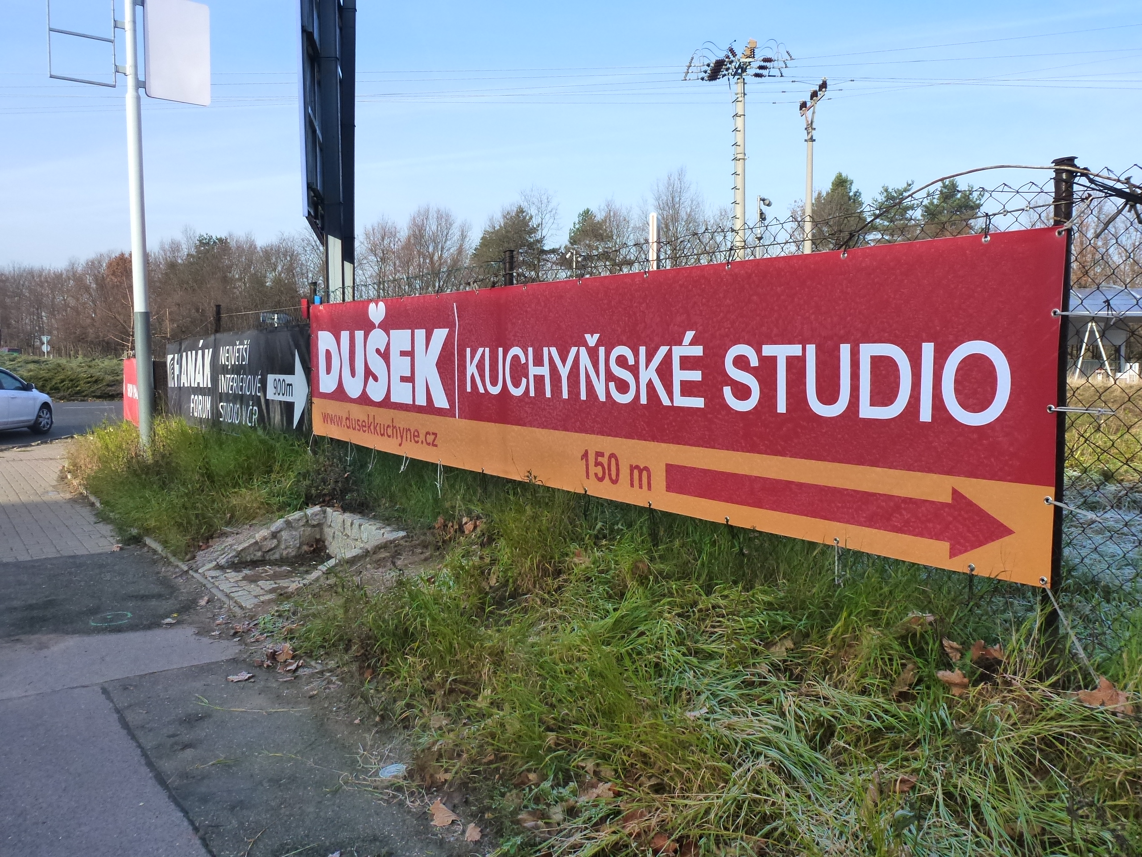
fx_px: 990
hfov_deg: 60.0
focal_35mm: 30
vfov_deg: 46.8
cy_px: 428
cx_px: 571
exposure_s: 1/500
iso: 250
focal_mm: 5.4
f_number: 4
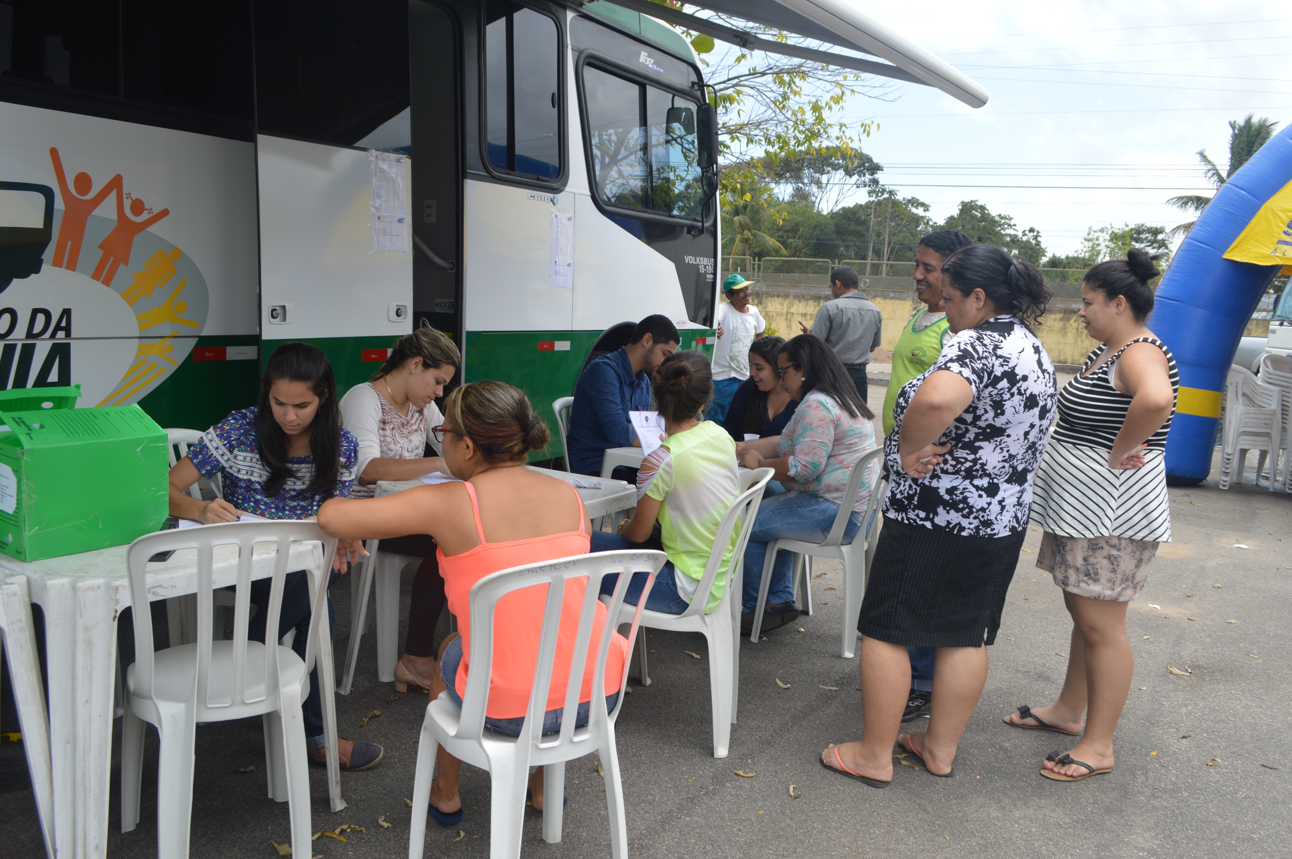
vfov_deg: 47.8
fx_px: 968
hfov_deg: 67.4
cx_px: 646
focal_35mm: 27
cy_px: 430
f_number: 6.3
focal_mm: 18
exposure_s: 1/160
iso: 100
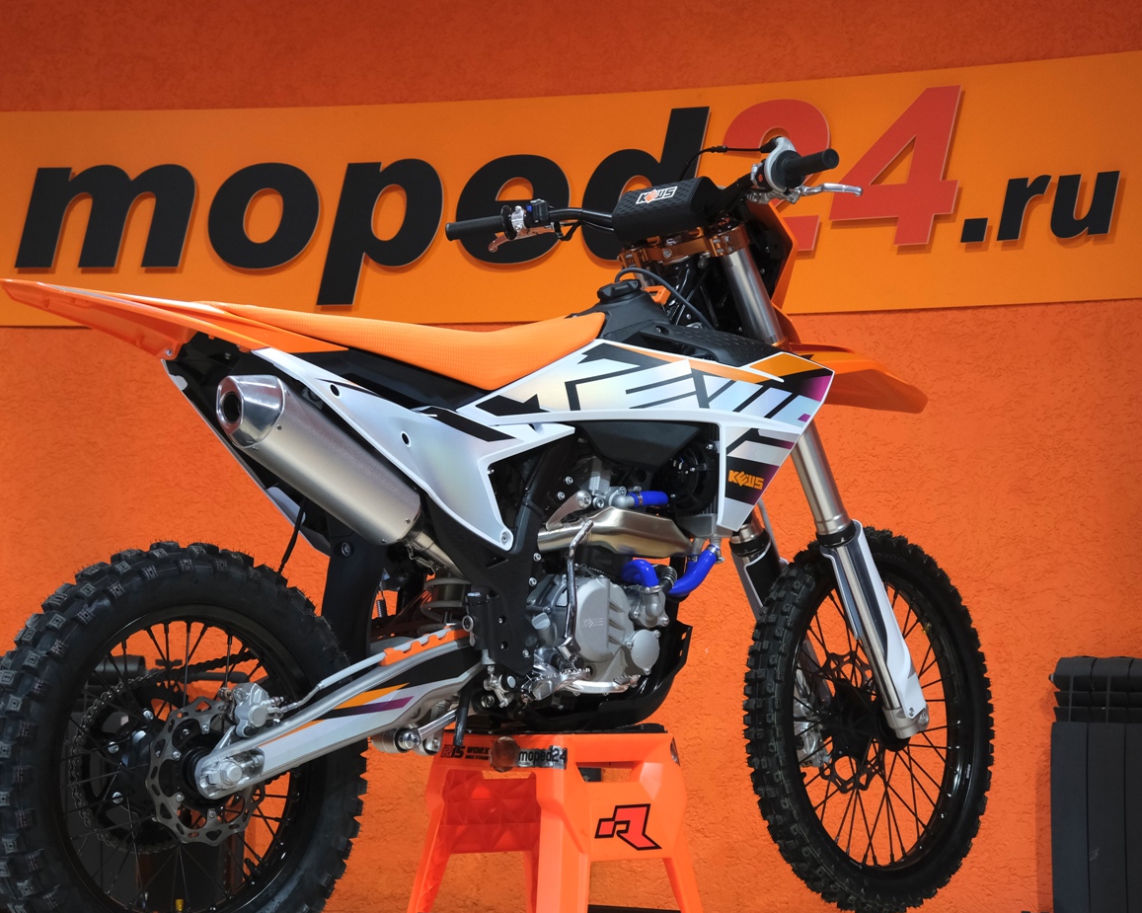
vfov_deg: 17.7
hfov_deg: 22.0
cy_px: 480
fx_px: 2940
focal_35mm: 87
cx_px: 556
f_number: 4
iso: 1600
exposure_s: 1/125
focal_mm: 44.7
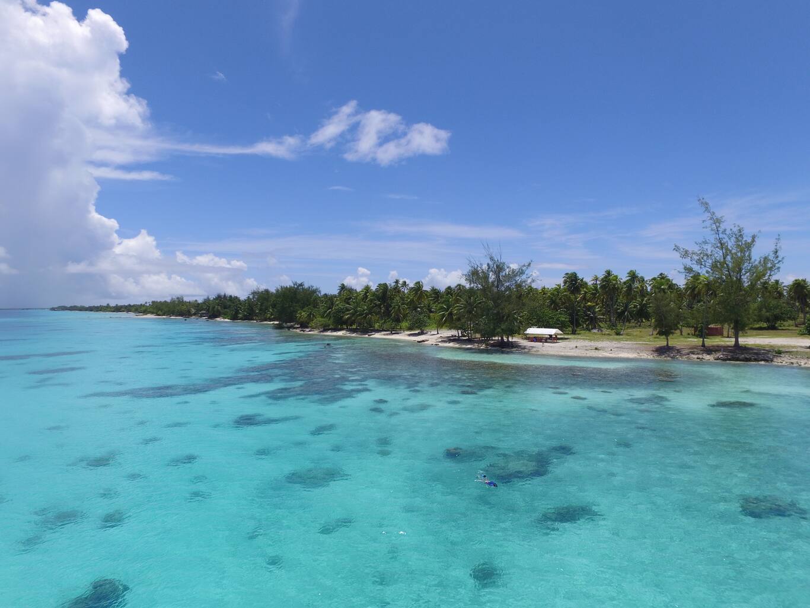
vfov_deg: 66.0
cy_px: 304
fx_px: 468
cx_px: 405
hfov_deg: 81.7
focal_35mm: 20
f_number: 2.8
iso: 100
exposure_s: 1/1733
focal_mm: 3.61
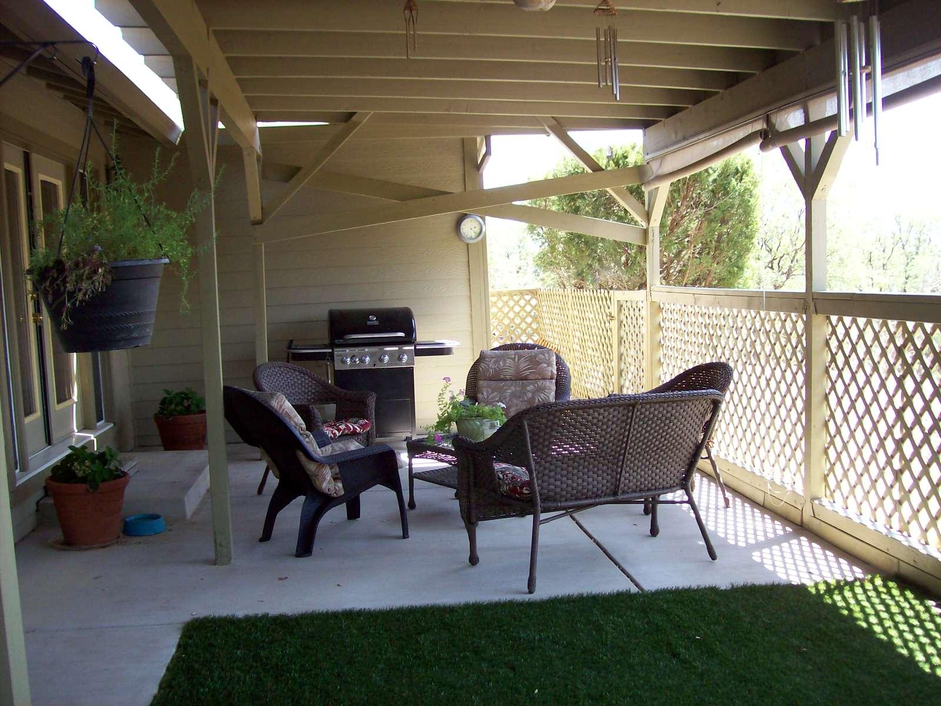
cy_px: 353
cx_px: 470
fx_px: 979
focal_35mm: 36
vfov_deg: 39.7
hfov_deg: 51.4
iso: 80
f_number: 2.7
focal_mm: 6
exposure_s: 1/108
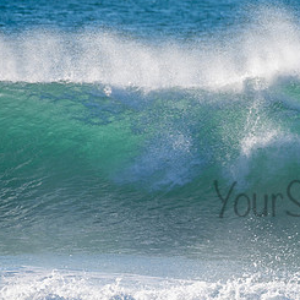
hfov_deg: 1.4
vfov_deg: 1.4
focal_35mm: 1233
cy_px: 189
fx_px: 12090
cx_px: 339
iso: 64
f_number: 9
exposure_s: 1/320
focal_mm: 500
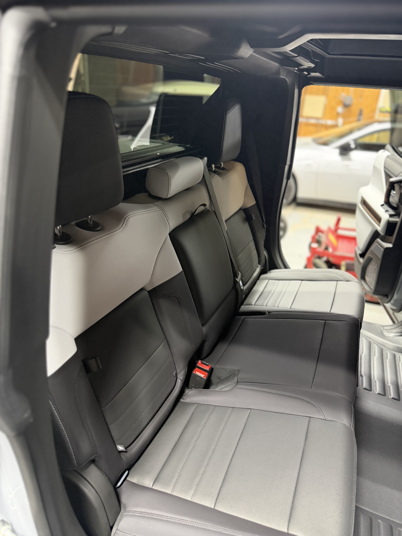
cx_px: 201
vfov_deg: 71.6
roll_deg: -5.2
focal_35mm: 24
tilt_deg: -24.7
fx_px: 372
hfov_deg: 56.8
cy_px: 268
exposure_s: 1/60
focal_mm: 6.76
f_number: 1.78
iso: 400
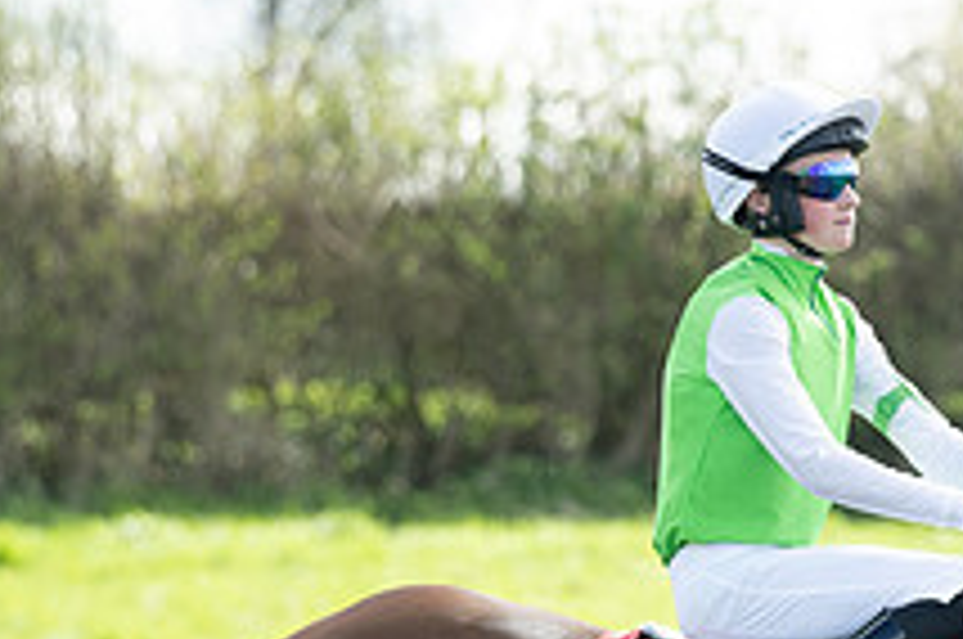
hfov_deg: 3.1
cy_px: 806
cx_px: 1076
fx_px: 17895
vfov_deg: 2.0
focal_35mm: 670
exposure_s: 1/1000
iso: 400
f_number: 4
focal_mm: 165
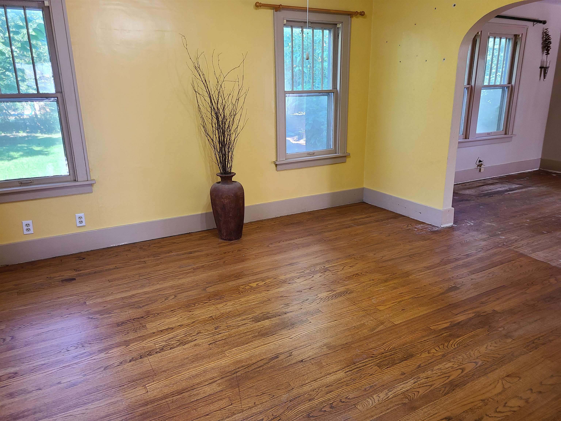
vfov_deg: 53.1
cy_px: 210
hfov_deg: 67.3
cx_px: 280
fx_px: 421
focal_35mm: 26
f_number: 1.8
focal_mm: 5.4
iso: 160
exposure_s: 1/60
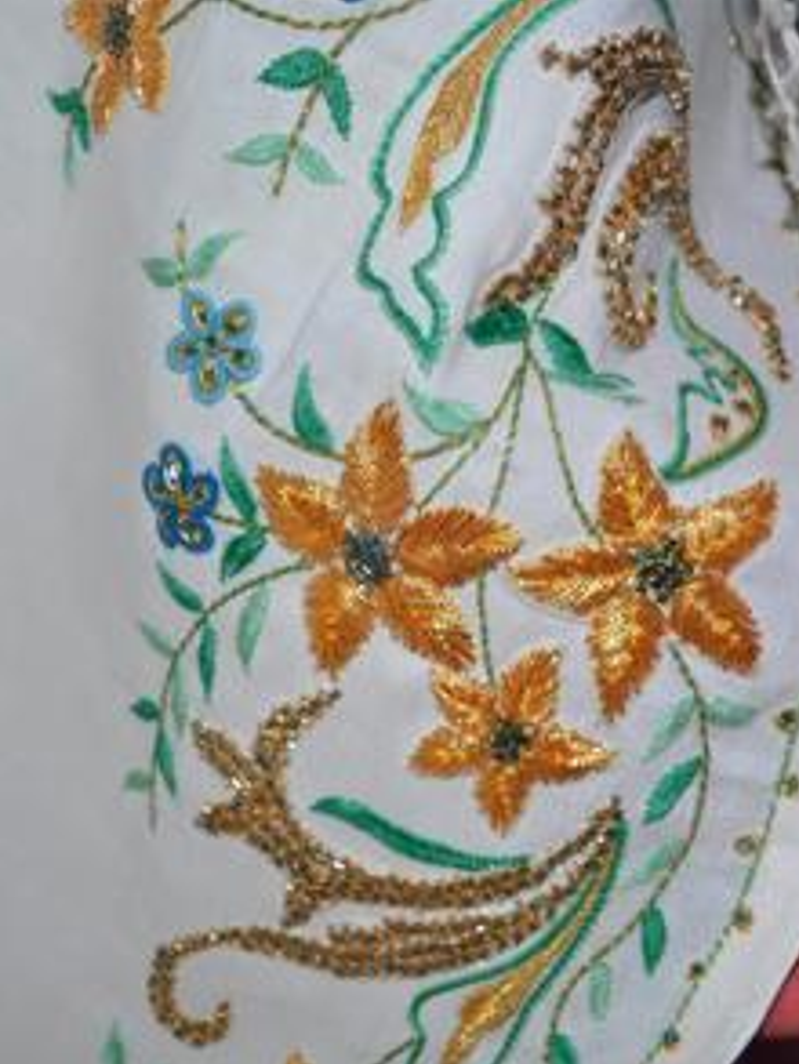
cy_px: 537
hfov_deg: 32.7
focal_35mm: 44
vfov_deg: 42.9
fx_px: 1353
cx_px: 519
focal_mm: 20
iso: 200
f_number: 3.8
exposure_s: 1/60
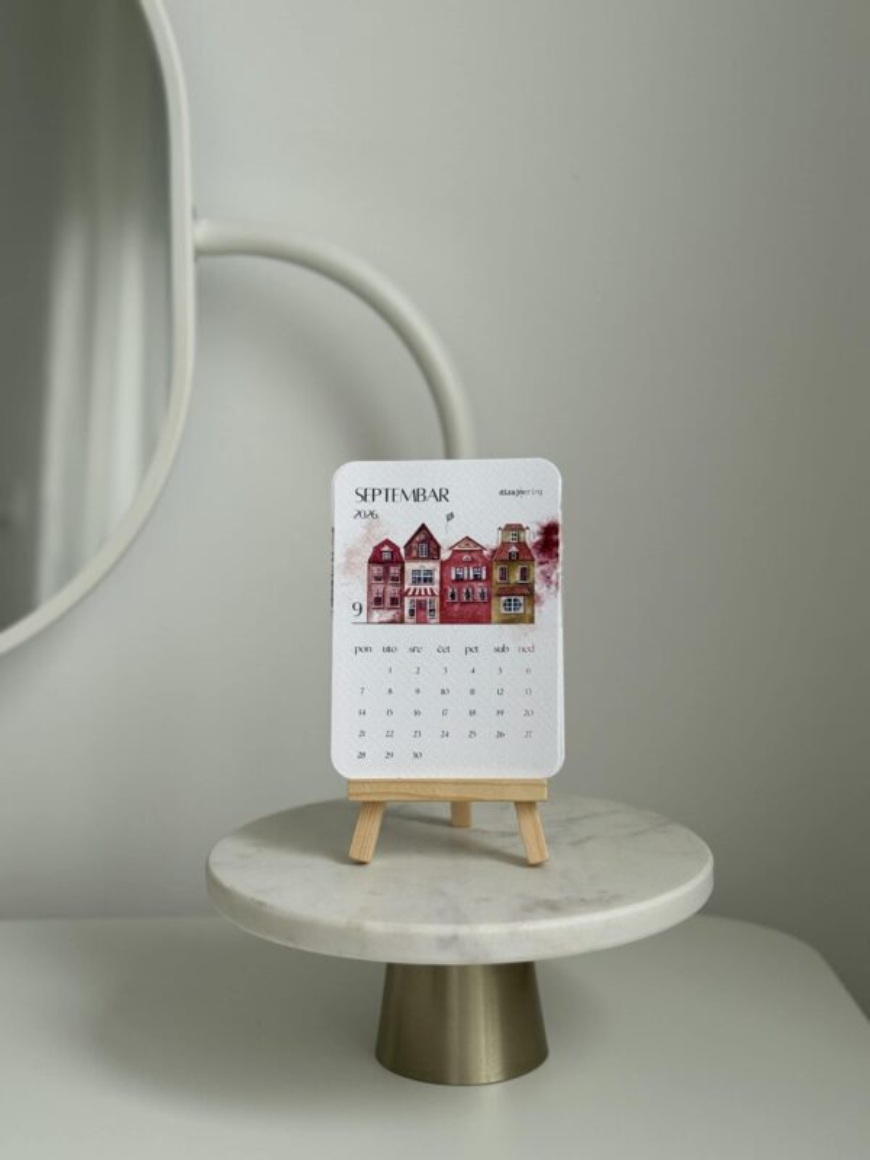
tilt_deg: -5.7
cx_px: 435
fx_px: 1609
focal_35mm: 48
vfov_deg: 39.7
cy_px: 580
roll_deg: +0.1
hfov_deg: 30.3
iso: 100
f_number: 1.78
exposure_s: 1/95
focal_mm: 6.76
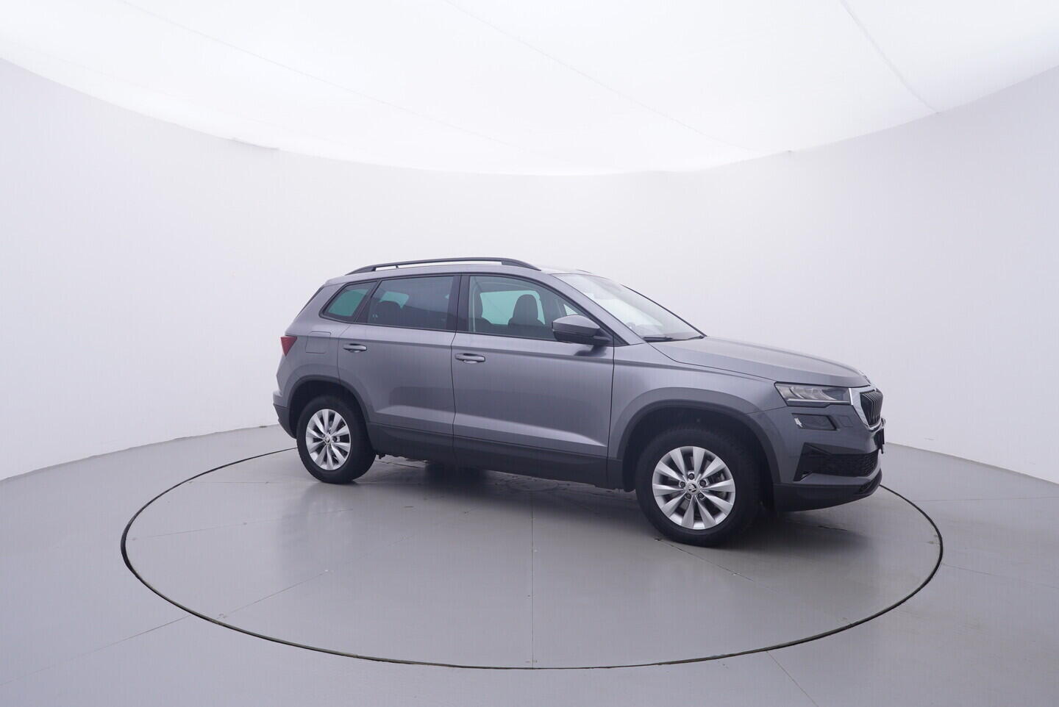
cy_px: 354
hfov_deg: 77.3
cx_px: 530
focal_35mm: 22
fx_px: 662
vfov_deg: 56.2
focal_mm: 15
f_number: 5
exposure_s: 1/80
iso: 200
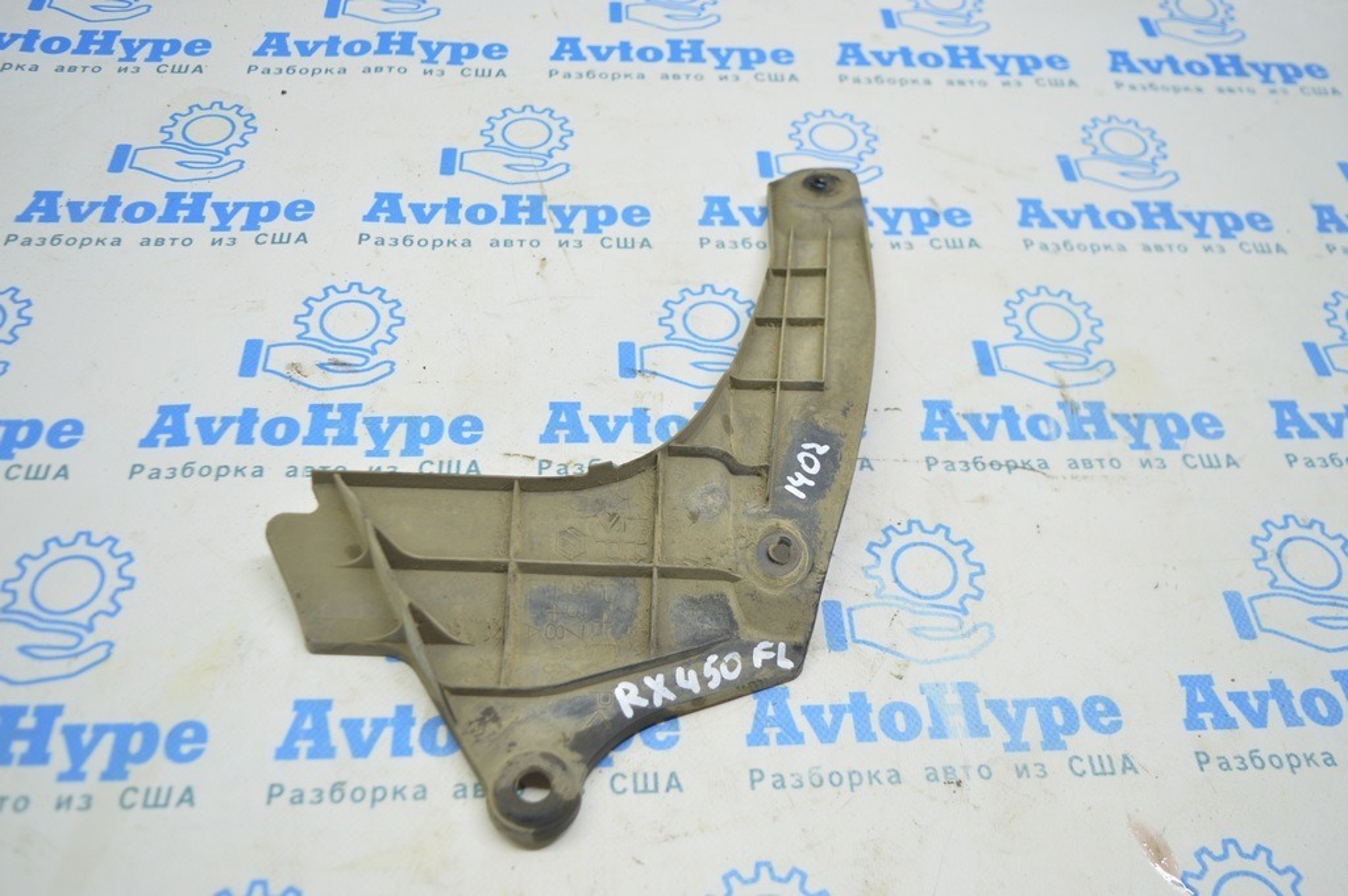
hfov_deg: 59.5
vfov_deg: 41.6
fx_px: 1179
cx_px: 674
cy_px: 448
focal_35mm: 32
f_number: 3.8
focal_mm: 21
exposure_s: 1/40
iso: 400
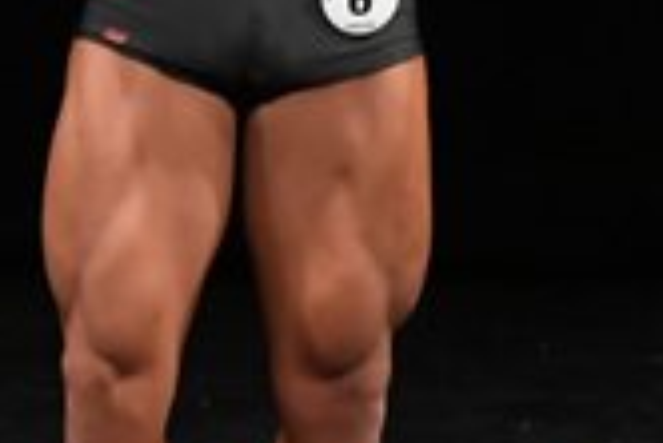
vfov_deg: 1.0
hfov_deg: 1.5
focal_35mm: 1331
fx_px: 24533
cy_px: -64
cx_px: -90
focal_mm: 190
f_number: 5.6
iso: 3200
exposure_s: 1/400
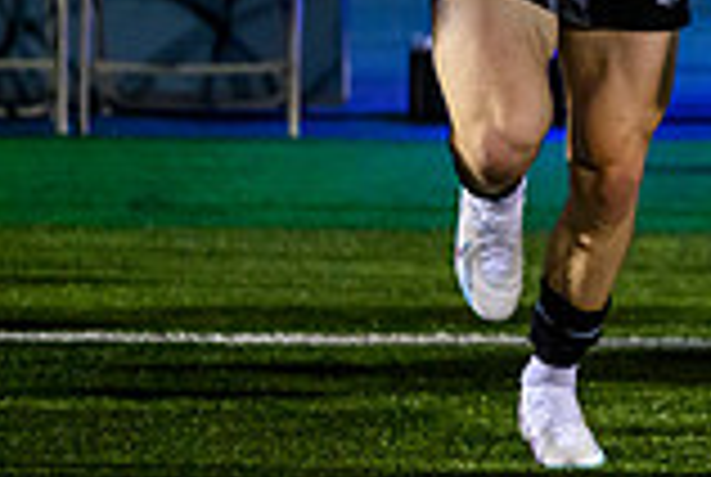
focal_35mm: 527
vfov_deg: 2.6
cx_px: 1264
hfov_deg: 3.9
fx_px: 10428
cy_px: -214
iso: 6400
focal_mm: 140
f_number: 3.2
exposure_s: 1/800
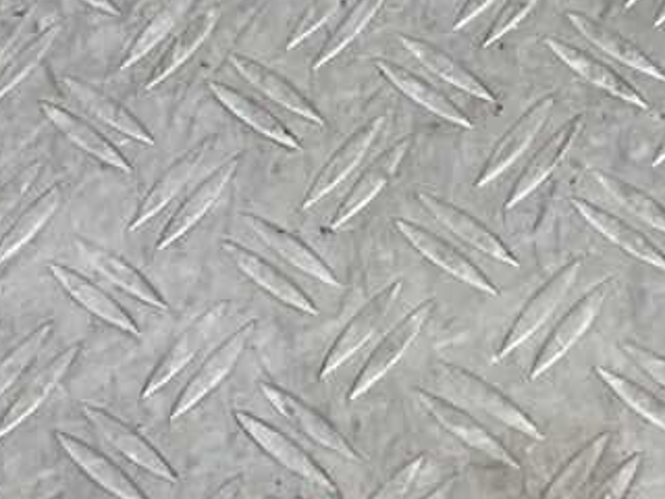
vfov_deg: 5.8
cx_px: -62
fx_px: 4457
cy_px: -1214
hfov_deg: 8.5
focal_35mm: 232
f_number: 1.8
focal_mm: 3
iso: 16
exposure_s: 1/255
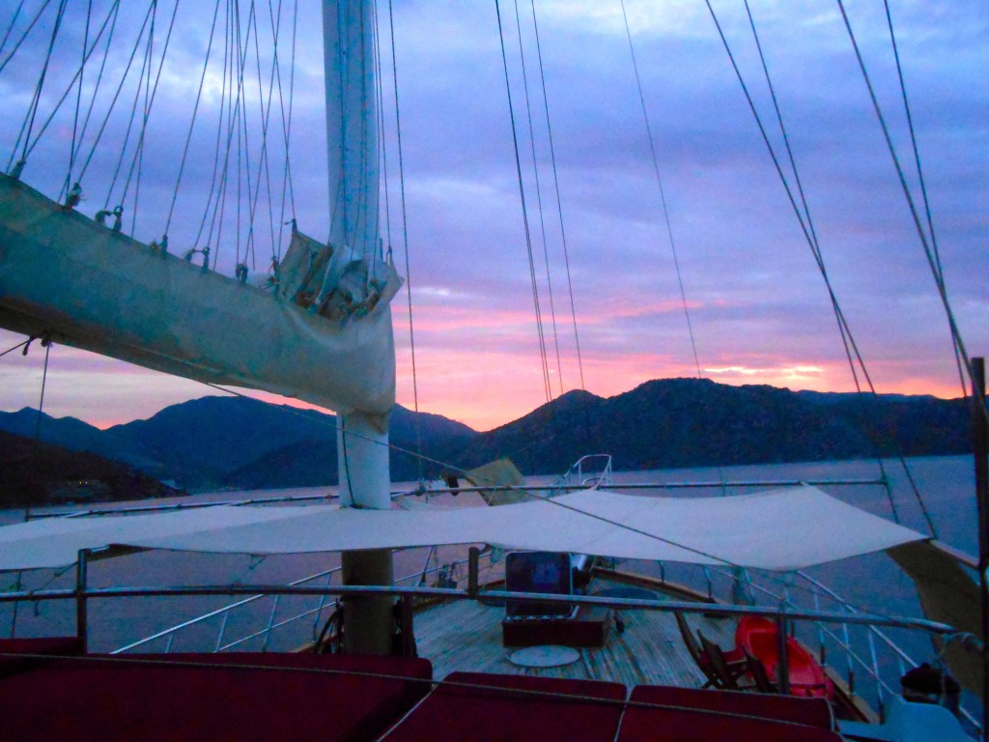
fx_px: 1000
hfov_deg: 52.6
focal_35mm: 35
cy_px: 371
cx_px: 494
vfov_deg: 40.7
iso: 800
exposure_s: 1/13
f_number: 3.7
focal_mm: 6.3
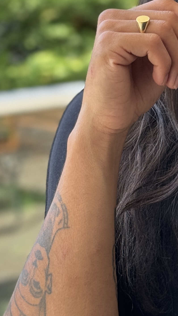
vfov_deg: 14.4
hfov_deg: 8.0
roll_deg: -1.8
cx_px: 262
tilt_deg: -5.9
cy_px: 61
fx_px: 1243
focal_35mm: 148
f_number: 1.78
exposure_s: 1/383
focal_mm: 6.76
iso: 64
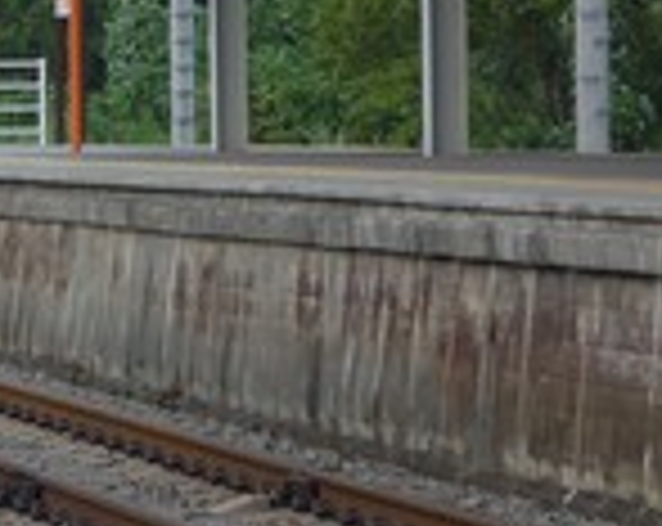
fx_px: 8017
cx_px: -576
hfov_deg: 4.7
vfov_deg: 3.8
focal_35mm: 410
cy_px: -25
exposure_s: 1/200
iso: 125
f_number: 5.6
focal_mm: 37.1
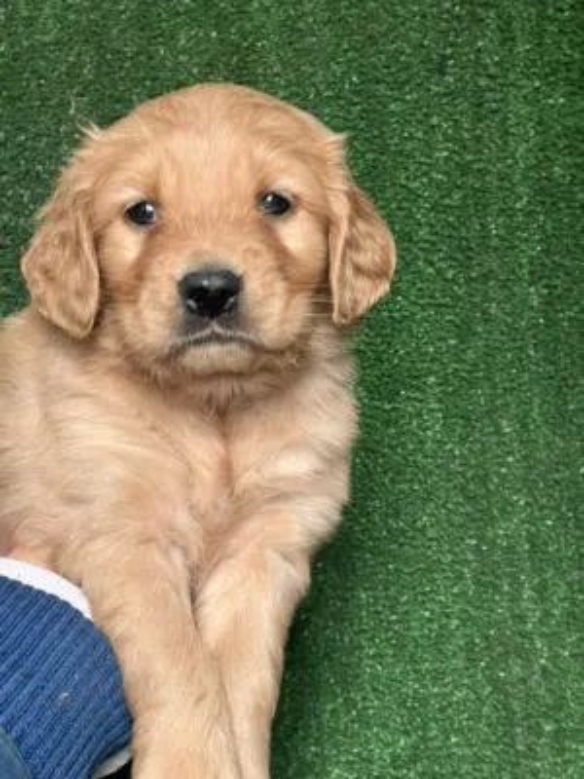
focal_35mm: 77
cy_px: 390
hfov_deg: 19.1
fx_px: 1732
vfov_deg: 25.3
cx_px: 292
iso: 640
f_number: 2.8
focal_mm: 9
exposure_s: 1/34
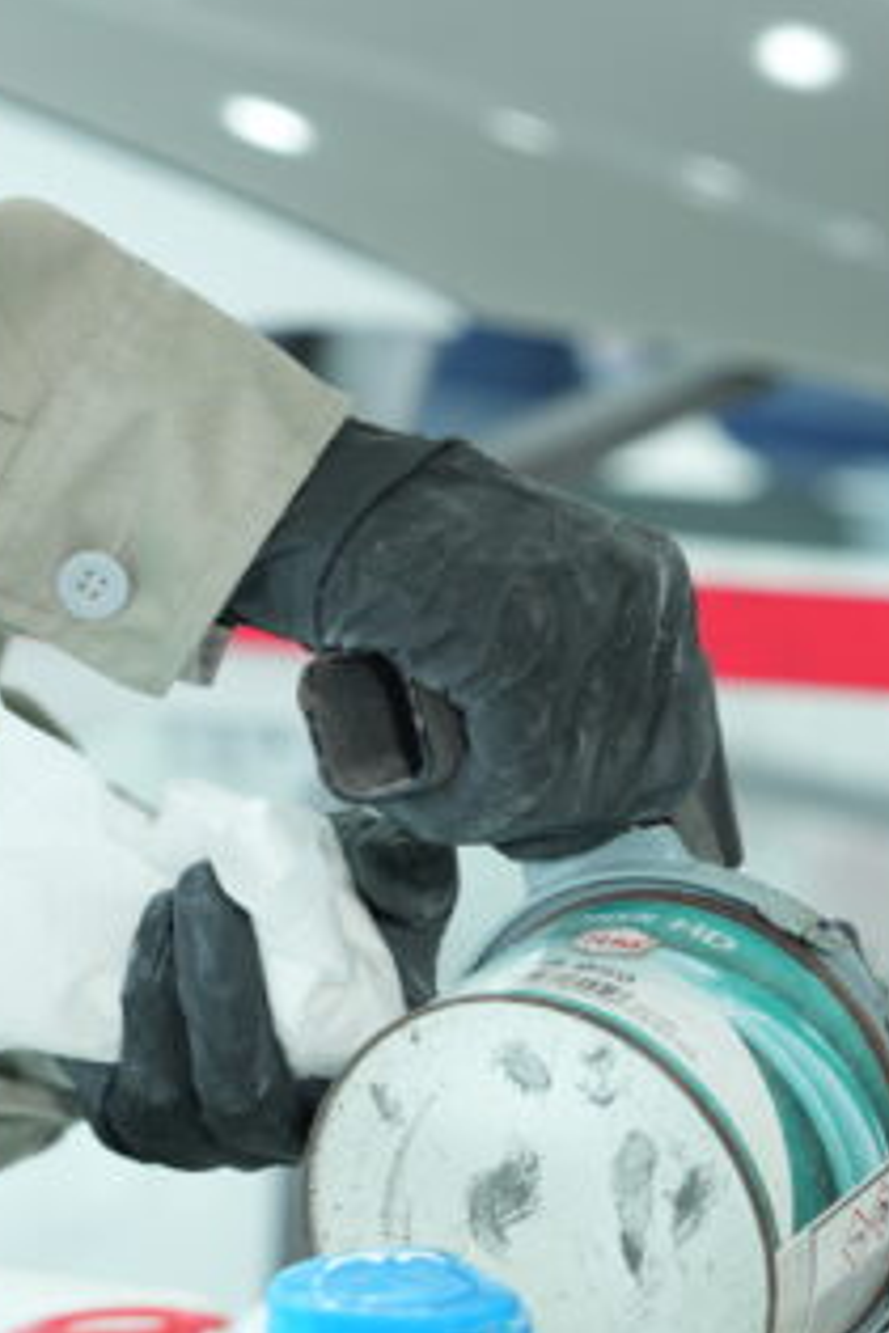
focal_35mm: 179
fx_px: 6630
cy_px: 193
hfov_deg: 7.7
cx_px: 207
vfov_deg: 11.4
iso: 400
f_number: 3.5
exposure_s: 1/100
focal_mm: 55
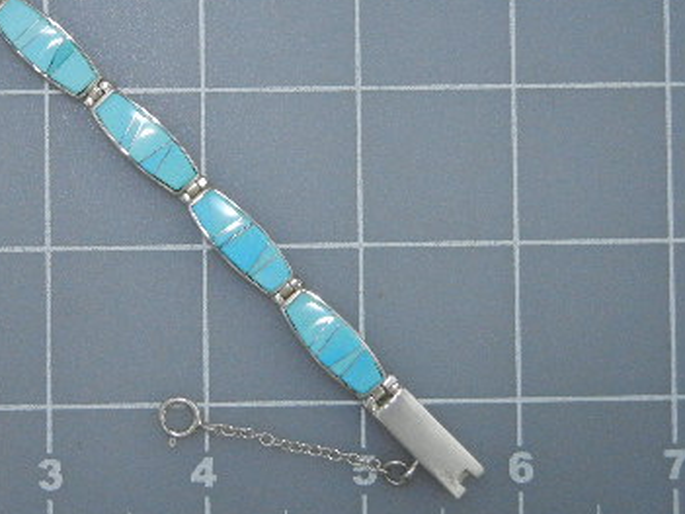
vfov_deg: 23.4
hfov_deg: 30.6
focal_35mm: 62
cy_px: 127
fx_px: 1226
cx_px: 166
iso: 800
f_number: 7.2
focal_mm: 6.2
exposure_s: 1/30
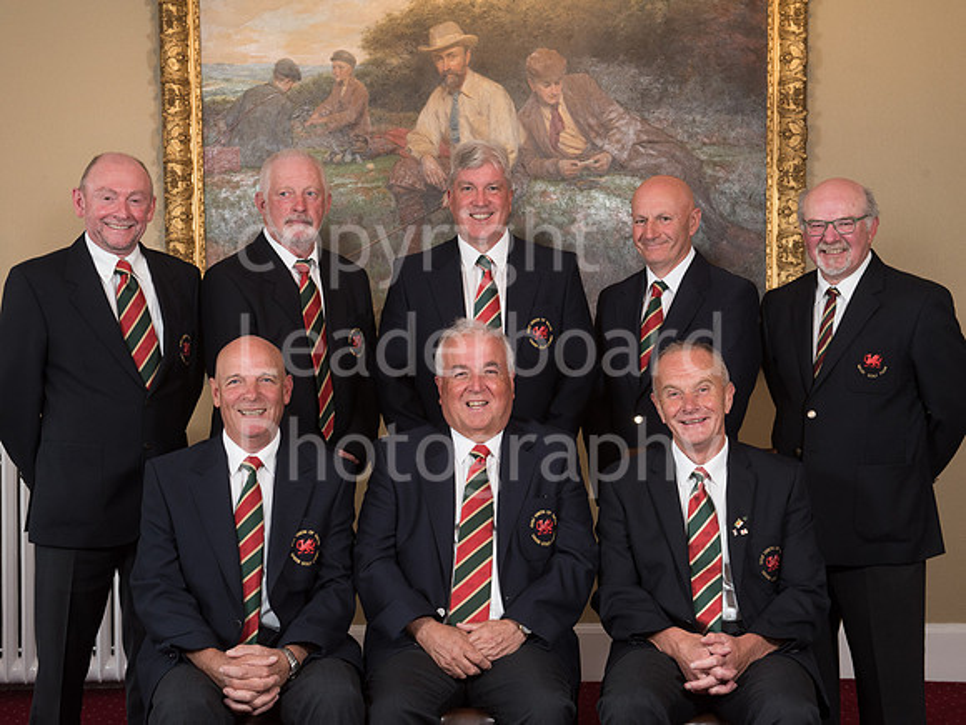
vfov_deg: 24.0
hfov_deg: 31.6
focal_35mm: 61
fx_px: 1705
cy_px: 360
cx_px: 490
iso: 800
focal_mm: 56
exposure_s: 1/80
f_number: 7.1
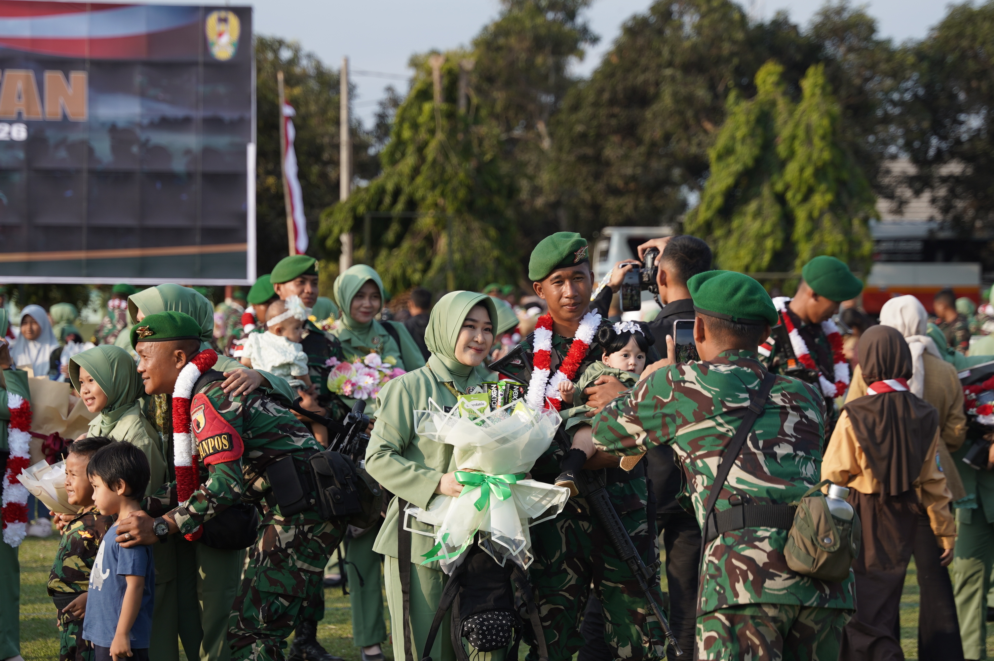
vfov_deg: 13.5
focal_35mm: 101
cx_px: 497
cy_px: 330
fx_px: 2786
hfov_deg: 20.2
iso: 125
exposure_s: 1/1000
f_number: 2.8
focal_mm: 67.6
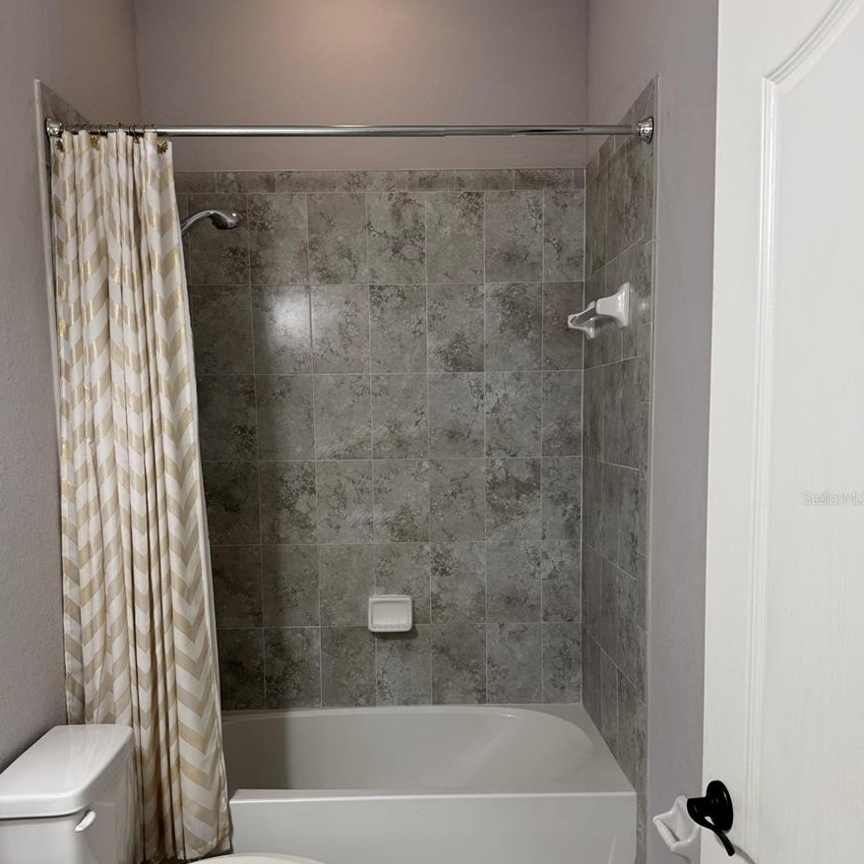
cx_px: 430
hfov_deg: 55.6
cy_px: 498
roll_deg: +1.3
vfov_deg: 55.4
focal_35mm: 29
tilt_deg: -5.5
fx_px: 819
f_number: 1.78
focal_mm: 6.76
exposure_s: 1/120
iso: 160
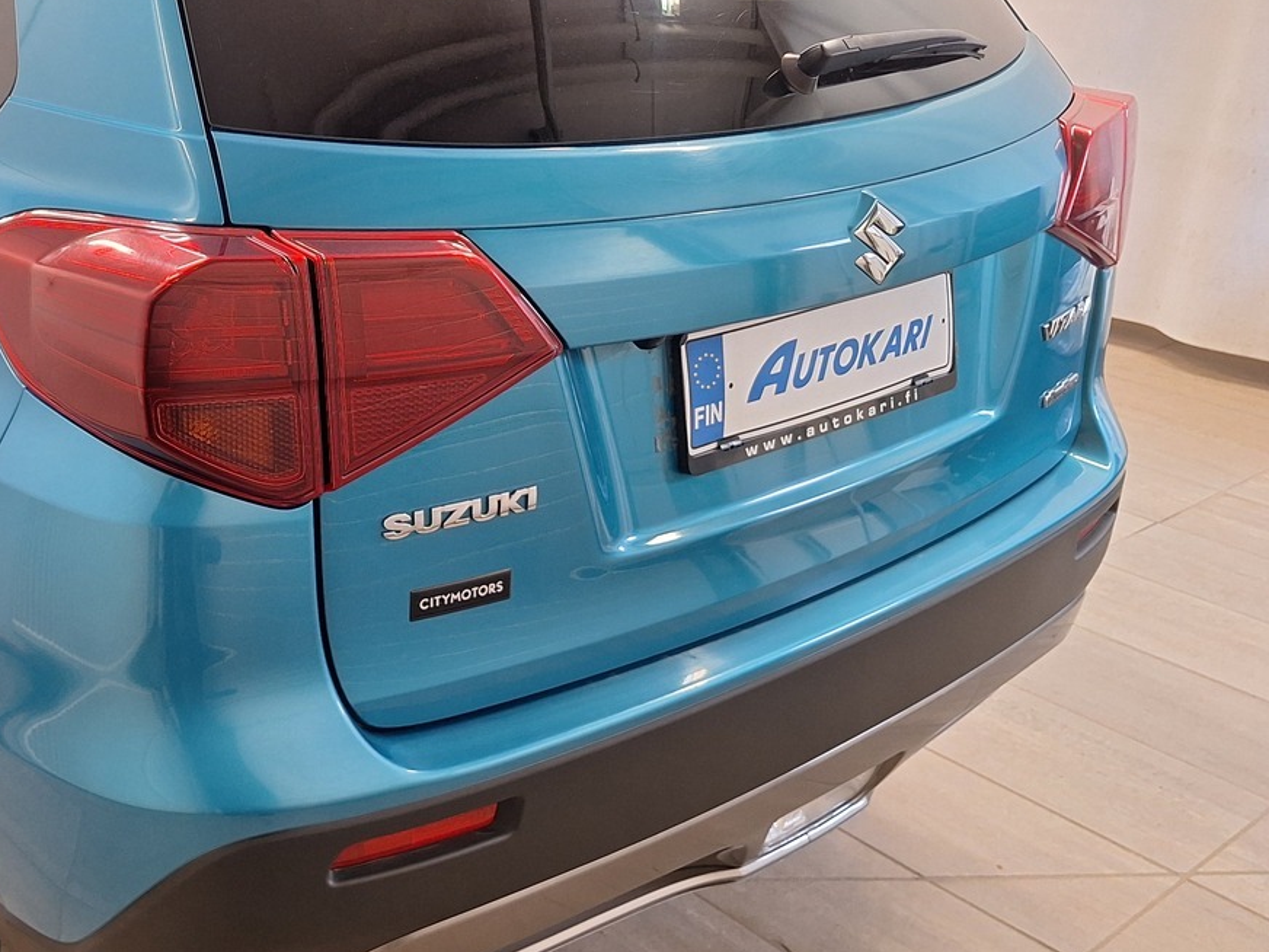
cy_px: 394
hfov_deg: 46.3
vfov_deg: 37.6
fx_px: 1393
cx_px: 244
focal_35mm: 38
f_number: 1.8
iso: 100
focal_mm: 5.54
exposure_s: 1/50
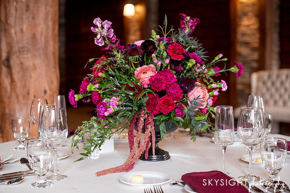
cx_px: 144
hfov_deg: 38.9
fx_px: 410
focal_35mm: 51
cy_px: 96
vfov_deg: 26.4
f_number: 2.8
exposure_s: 1/200
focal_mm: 50
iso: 1250
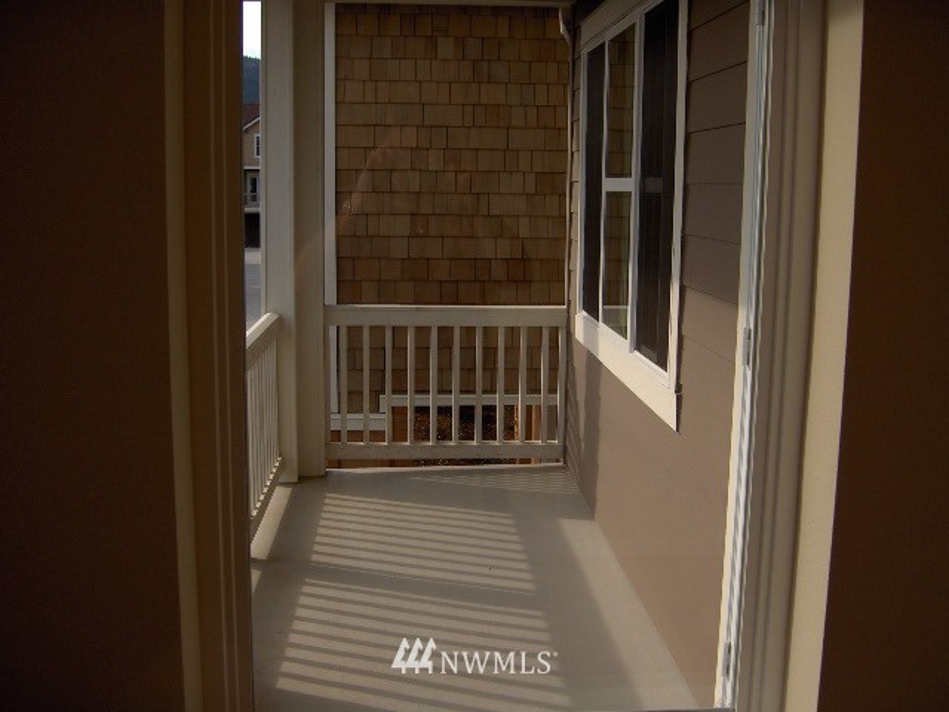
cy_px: 356
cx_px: 474
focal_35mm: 39
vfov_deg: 36.8
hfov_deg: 47.9
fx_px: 1069
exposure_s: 1/483
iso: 100
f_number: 2.8
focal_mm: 8
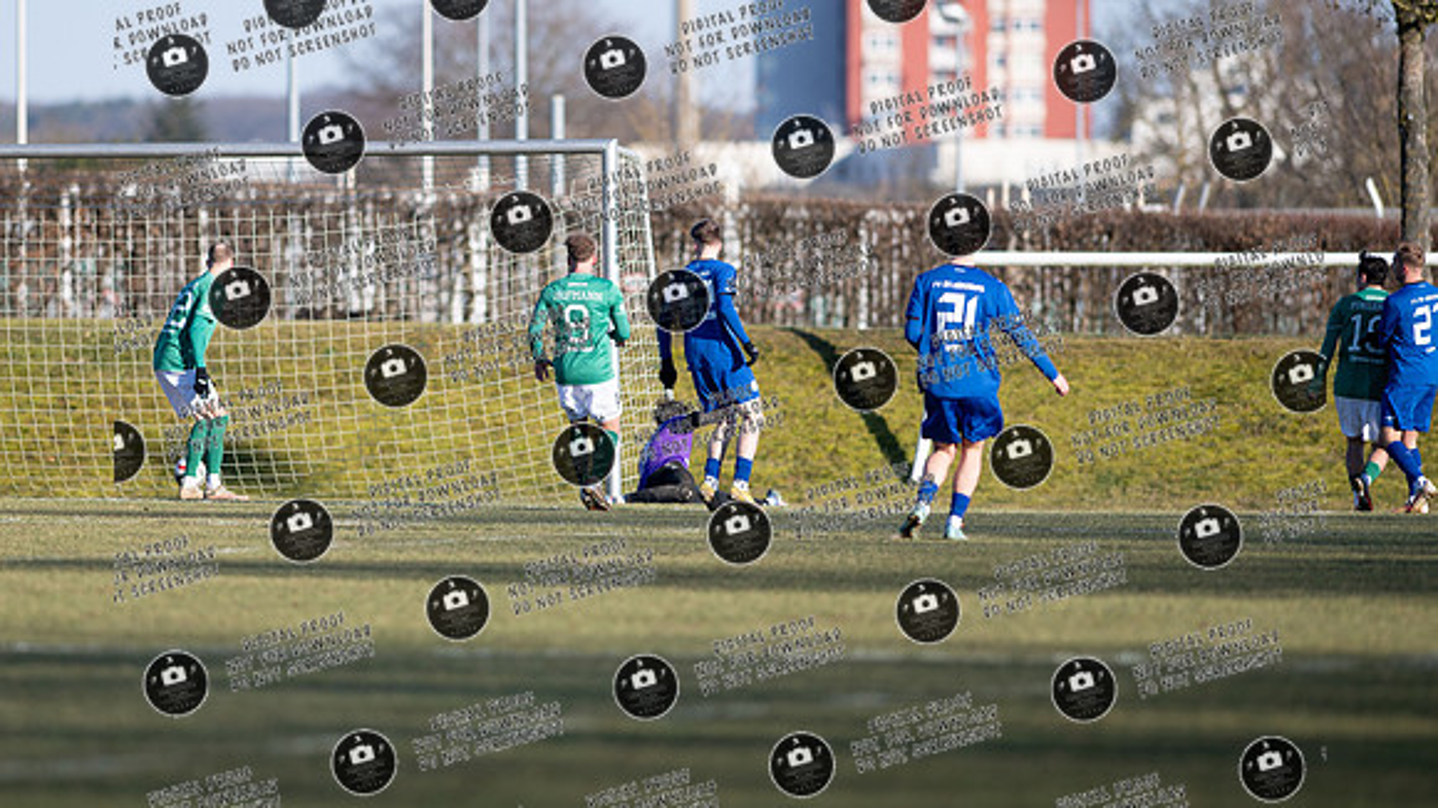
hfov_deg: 5.1
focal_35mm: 425
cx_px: 467
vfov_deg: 2.9
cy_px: 355
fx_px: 16184
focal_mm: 300
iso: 200
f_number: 3.2
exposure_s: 1/1600
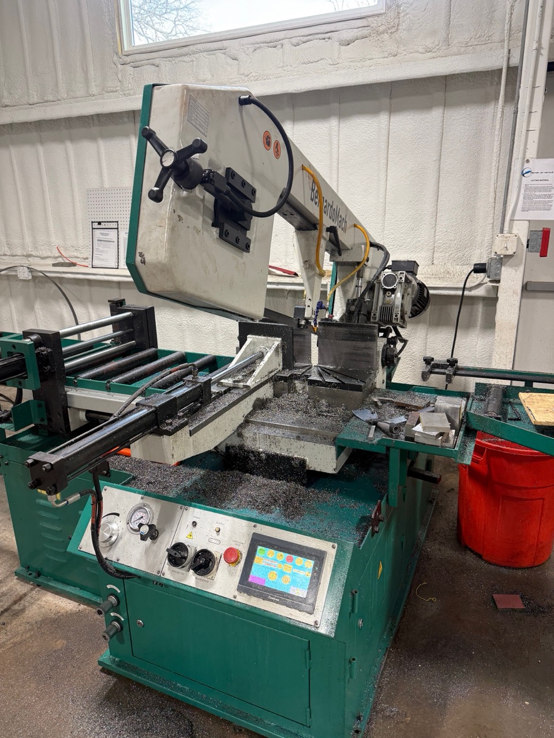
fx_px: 512
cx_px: 277
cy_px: 369
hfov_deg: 56.8
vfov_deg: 71.6
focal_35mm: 24
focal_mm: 6.76
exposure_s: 1/120
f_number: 1.78
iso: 125
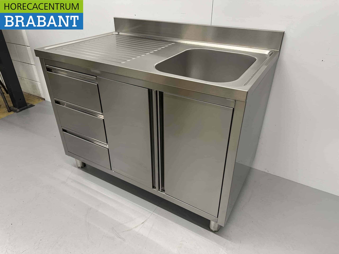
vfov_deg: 56.8
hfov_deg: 71.6
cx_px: 170
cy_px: 127
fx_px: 235
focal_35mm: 24
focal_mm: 6.86
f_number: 1.78
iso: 200
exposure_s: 1/50
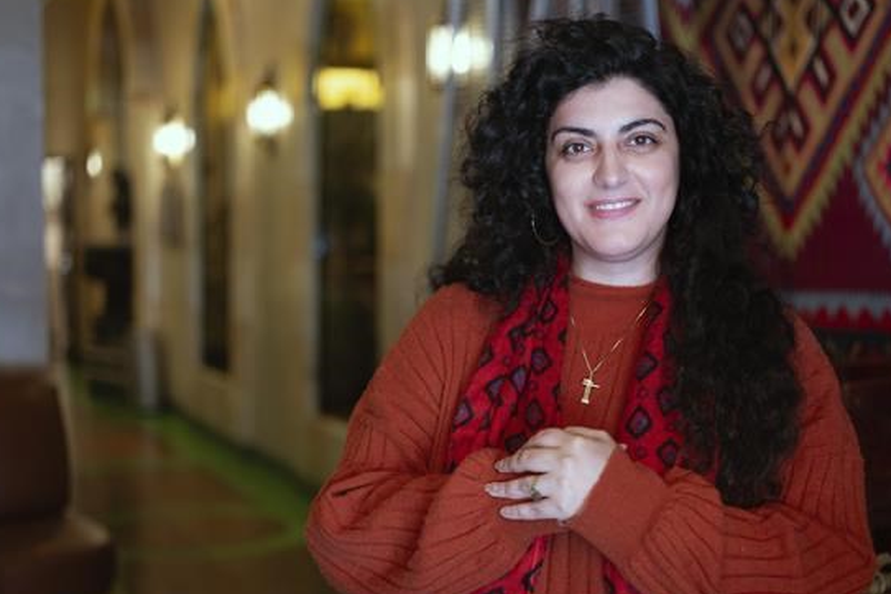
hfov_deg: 33.4
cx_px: 513
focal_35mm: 60
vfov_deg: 22.6
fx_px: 1484
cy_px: 341
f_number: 1.4
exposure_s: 1/100
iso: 500
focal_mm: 33
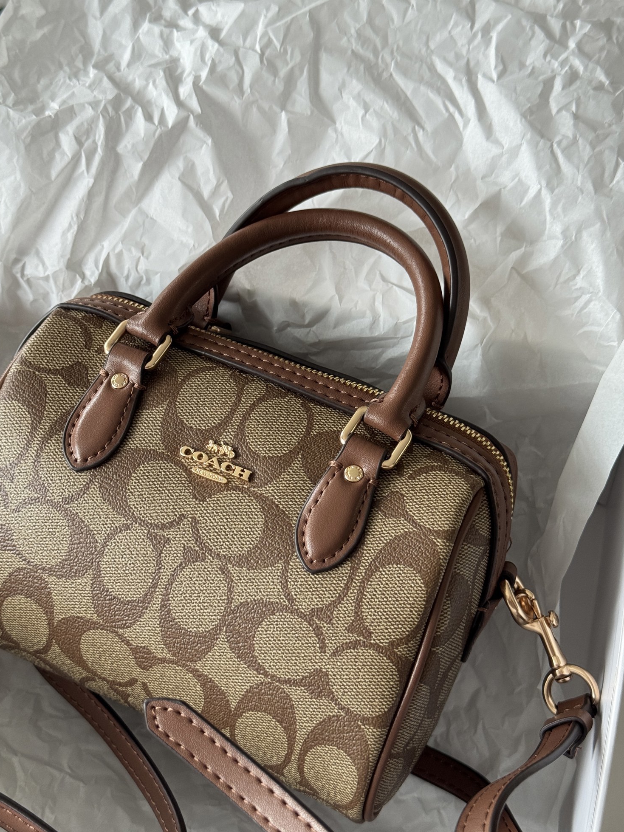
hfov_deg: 29.7
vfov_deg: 38.9
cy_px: 411
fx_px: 1178
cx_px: 308
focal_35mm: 49
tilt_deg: -56.5
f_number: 1.78
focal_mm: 6.76
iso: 100
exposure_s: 1/104
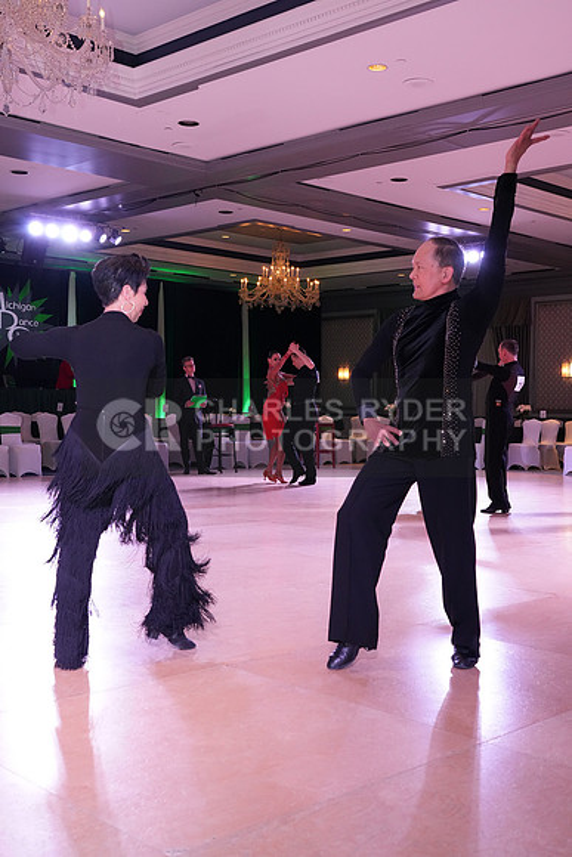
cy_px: 428
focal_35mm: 40
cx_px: 286
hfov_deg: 33.4
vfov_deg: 48.4
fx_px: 953
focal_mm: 40
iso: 3200
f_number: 7.1
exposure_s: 1/250
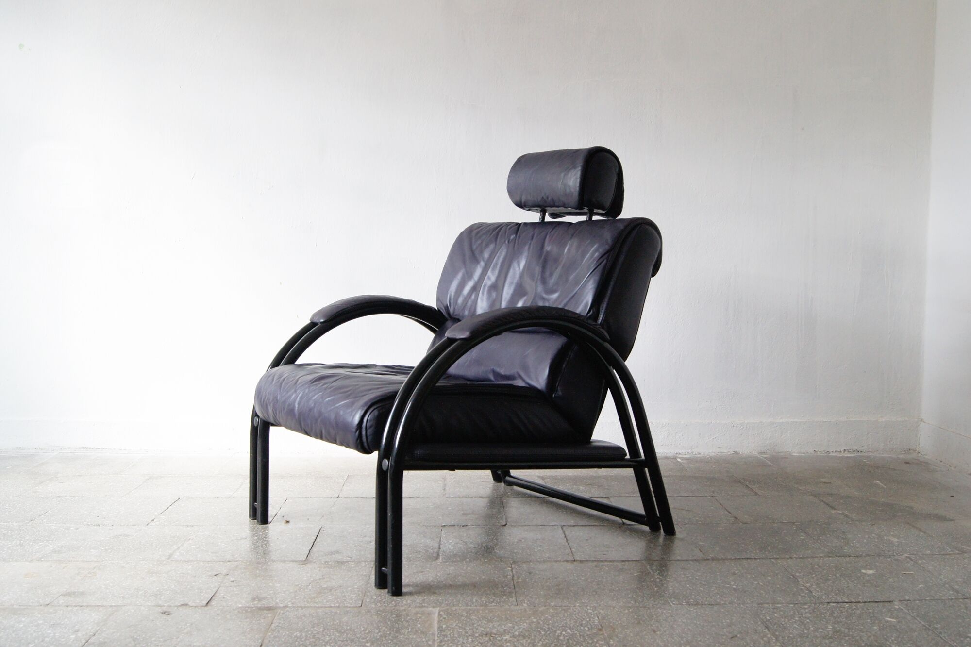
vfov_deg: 36.9
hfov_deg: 53.1
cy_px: 324
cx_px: 486
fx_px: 971
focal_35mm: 36
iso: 400
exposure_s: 1/30
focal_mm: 24
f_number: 5.6
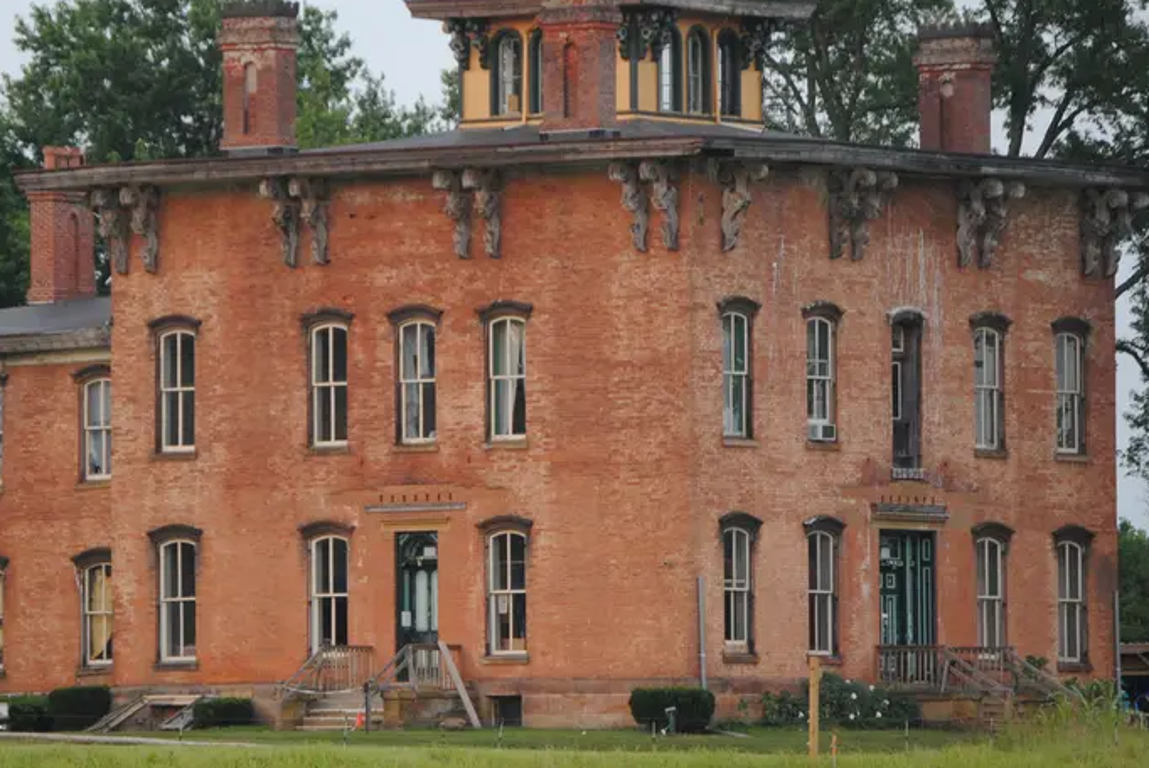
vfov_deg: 4.2
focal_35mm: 330
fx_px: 10537
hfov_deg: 6.2
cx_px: 384
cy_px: 343
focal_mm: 125
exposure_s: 1/125
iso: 640
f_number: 4.8
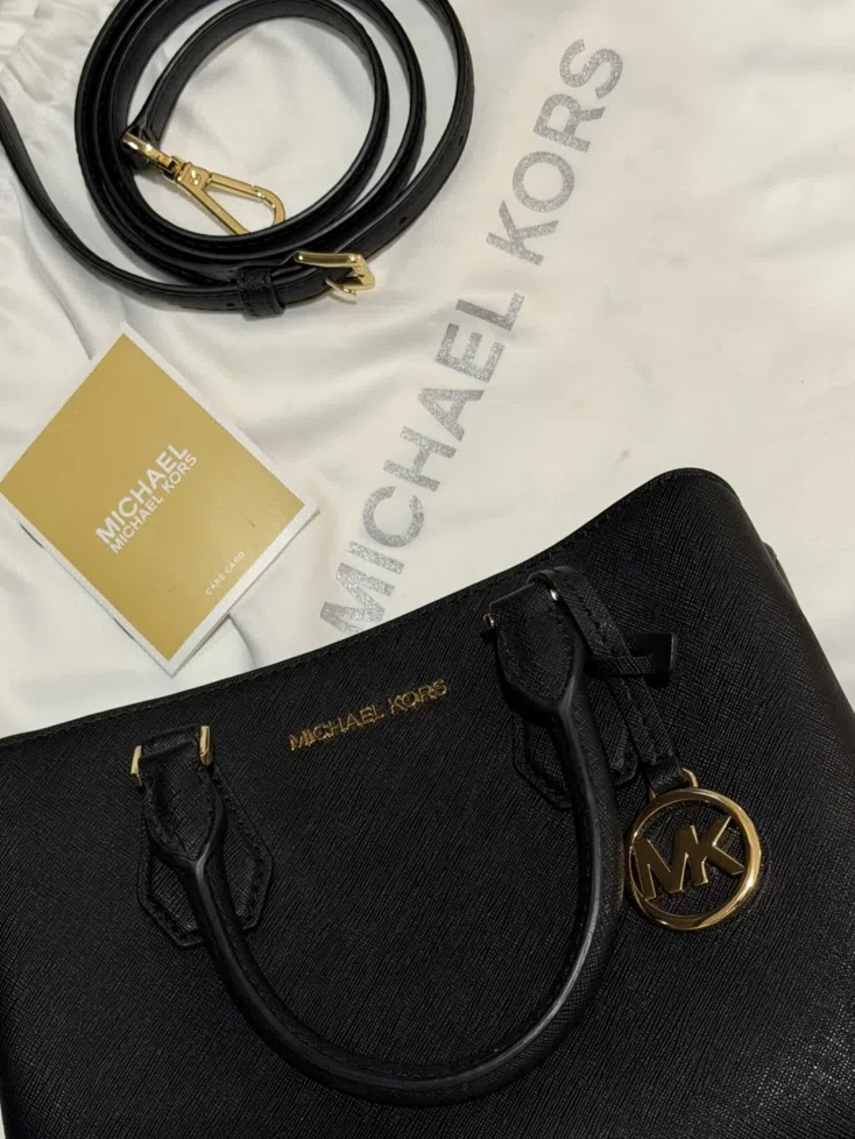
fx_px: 2206
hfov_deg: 21.9
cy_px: 633
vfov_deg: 28.9
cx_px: 358
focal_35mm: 67
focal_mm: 6.76
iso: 200
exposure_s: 1/50
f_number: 1.78
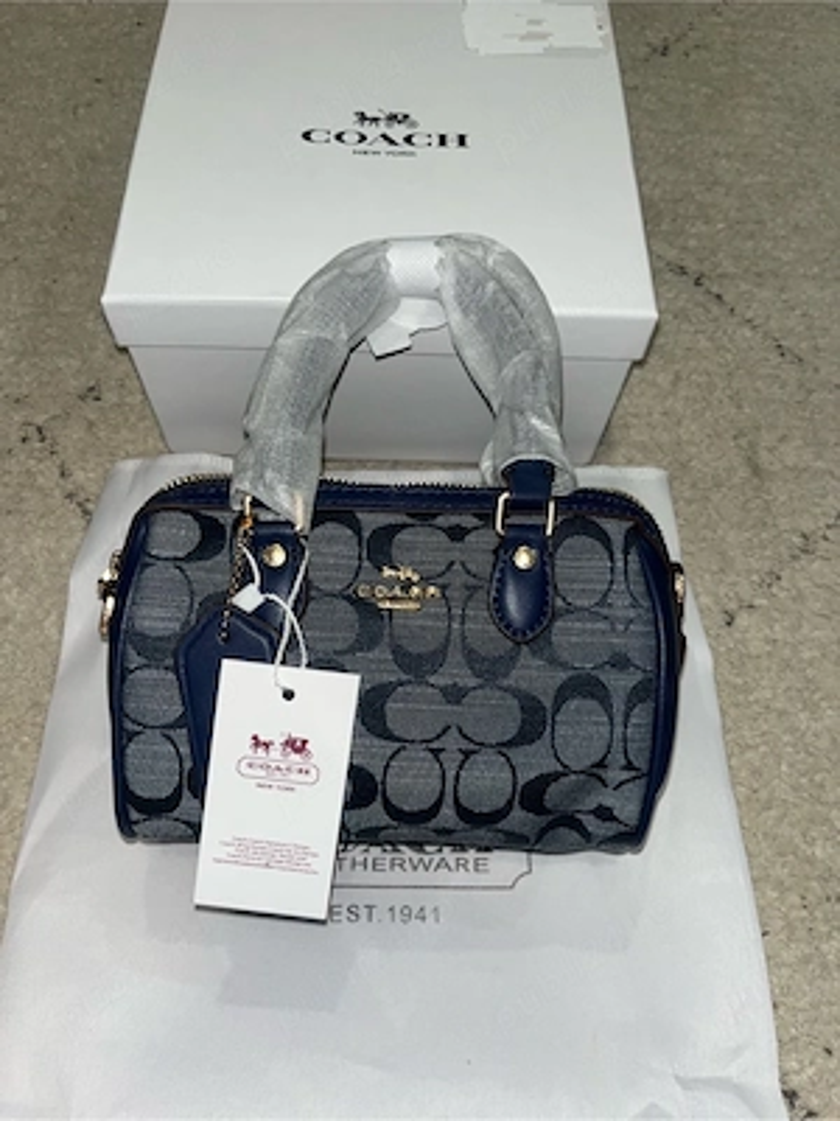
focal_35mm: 26
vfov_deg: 67.3
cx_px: 420
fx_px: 841
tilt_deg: -64.1
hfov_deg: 53.1
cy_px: 560
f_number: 1.6
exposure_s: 1/72
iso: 50
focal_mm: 5.1
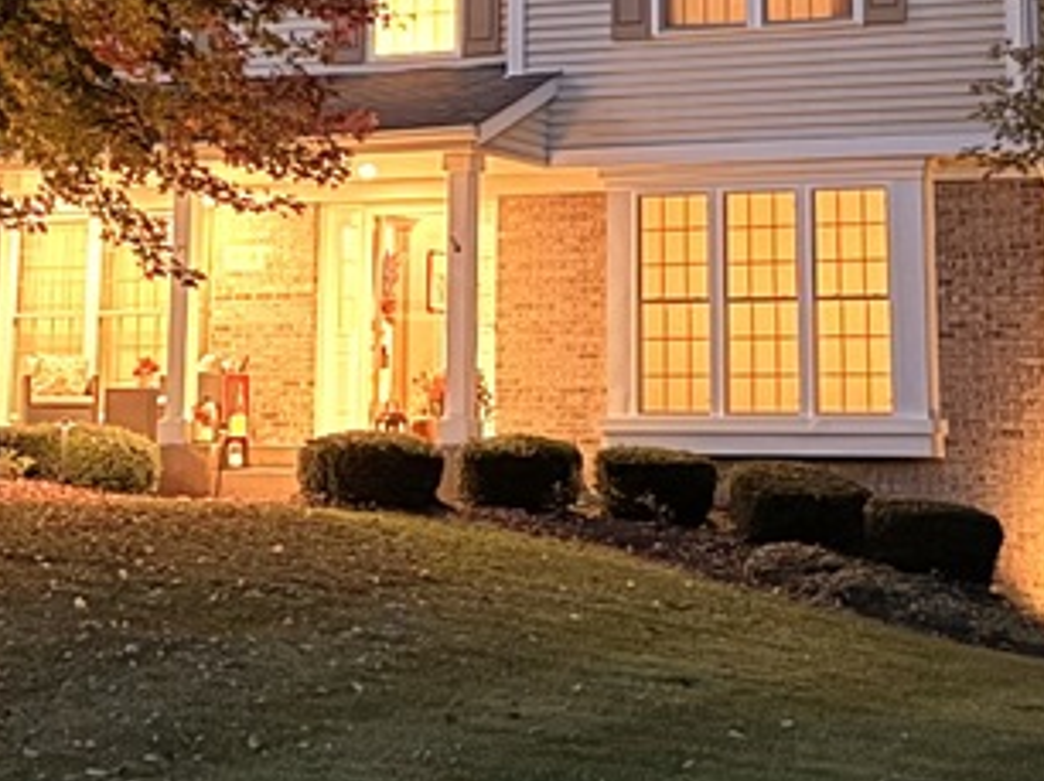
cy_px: -293
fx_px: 3405
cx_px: 406
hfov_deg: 17.4
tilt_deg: +14.1
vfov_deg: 12.6
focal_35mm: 113
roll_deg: -0.8
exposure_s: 1/15
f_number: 1.78
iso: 1600
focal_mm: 6.76
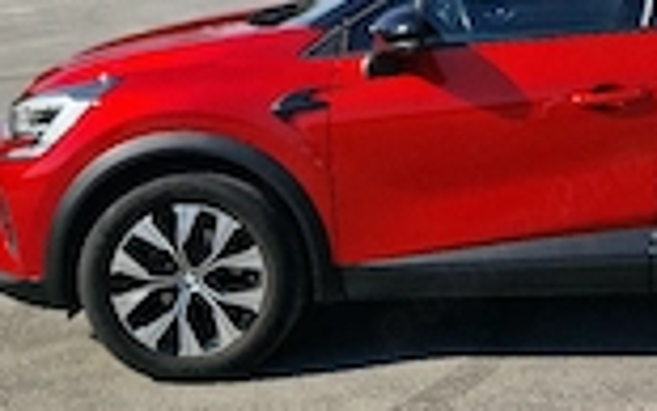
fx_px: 1128
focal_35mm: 63
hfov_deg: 31.0
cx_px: 593
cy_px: -34
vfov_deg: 19.8
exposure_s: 1/2000
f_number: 1.8
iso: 50
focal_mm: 5.4
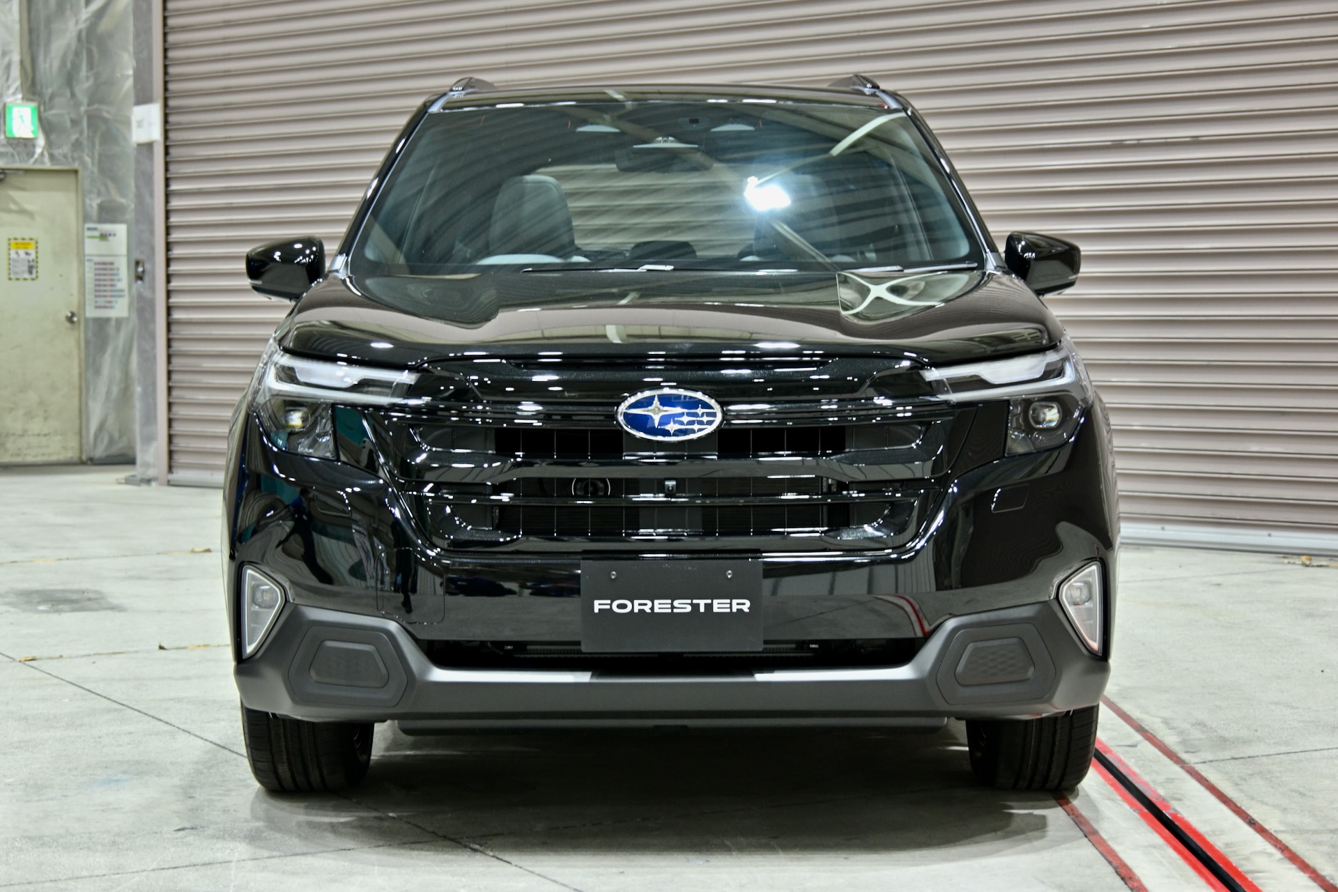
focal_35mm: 62
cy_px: 446
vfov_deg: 21.9
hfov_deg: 32.4
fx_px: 2304
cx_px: 669
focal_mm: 62
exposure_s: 1/30
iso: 1250
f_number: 6
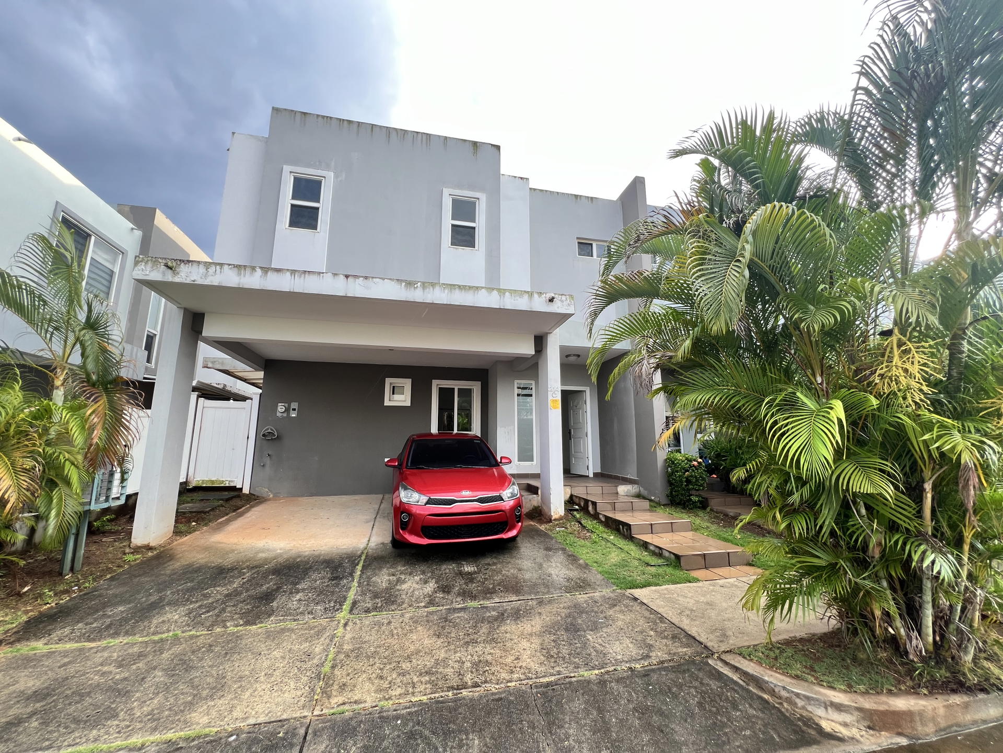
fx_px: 377
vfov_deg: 89.9
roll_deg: -0.9
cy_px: 376
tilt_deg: +10.6
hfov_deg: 106.2
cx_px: 502
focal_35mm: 13
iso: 32
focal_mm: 1.57
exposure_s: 1/99
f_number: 1.8
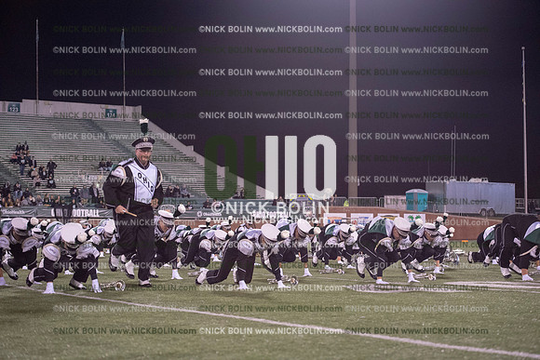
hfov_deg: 28.8
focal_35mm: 70
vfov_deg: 19.5
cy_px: 180
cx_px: 270
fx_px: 1050
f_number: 3.2
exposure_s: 1/1250
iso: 5000
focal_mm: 70
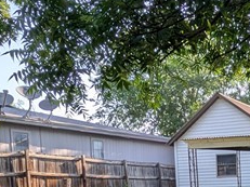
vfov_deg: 21.9
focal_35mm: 62
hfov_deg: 29.2
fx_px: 448
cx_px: 248
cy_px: 222
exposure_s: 1/507
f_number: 2.2
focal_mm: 1.83
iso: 40
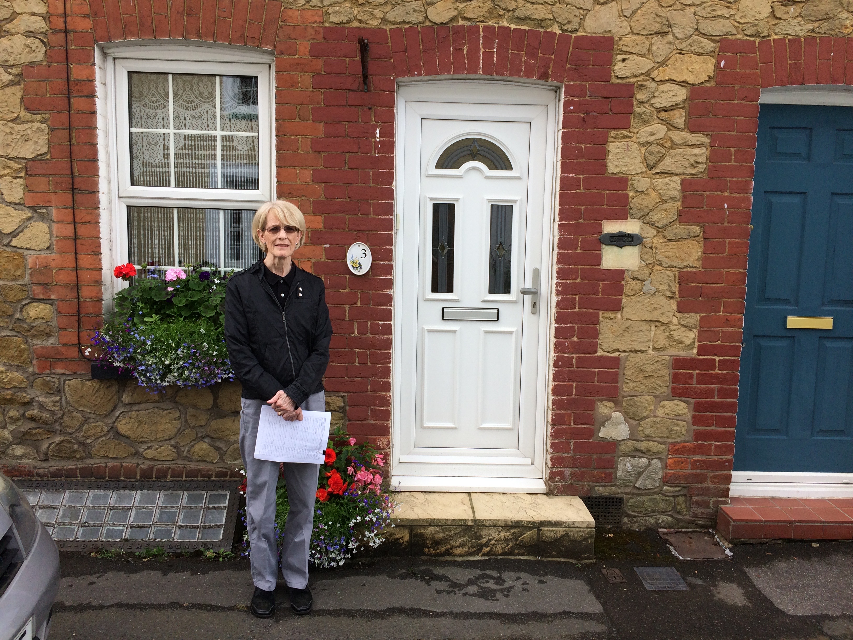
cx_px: 426
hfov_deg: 61.7
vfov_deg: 48.2
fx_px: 715
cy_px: 320
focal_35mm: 29
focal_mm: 4.15
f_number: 2.2
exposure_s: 1/554
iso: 32
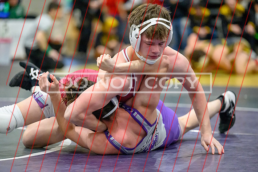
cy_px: 98
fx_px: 1230
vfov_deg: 8.0
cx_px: 125
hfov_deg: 12.0
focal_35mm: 172
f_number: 2.8
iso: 10000
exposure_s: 1/800
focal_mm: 150
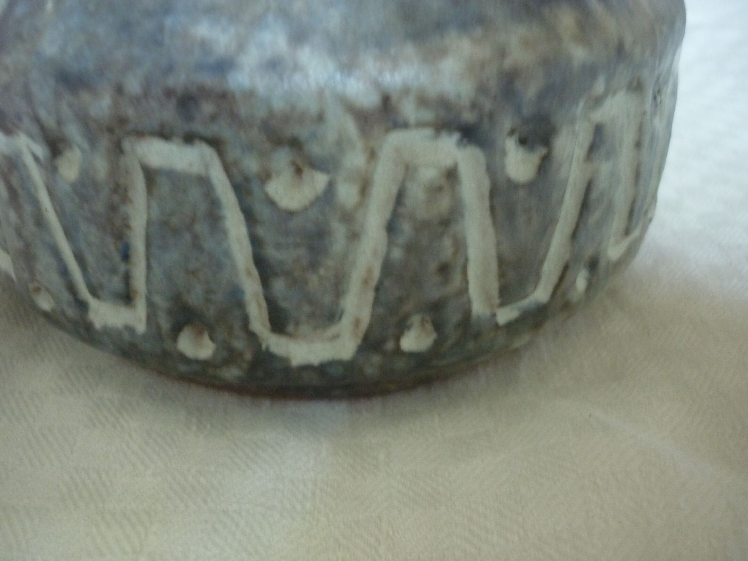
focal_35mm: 33
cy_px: 280
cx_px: 374
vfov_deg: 42.9
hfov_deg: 55.4
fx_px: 713
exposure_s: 1/8
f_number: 2.8
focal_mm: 5.5
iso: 400
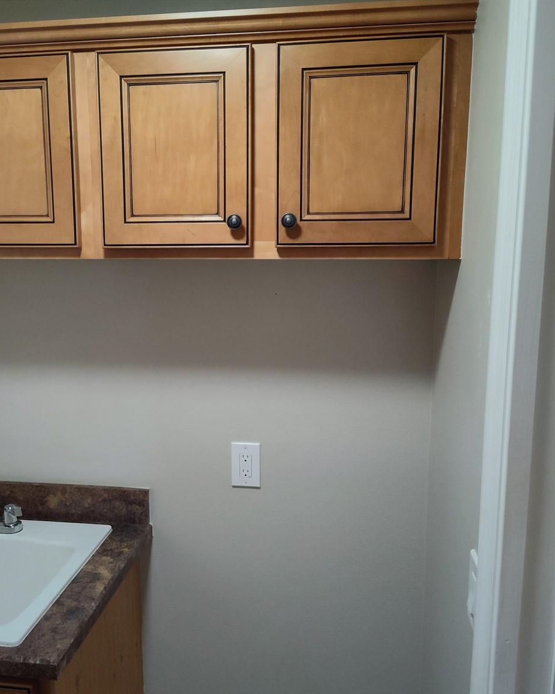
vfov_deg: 57.2
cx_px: 236
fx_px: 637
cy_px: 357
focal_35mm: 31
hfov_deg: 47.0
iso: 938
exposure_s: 1/120
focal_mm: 5.56
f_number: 1.8
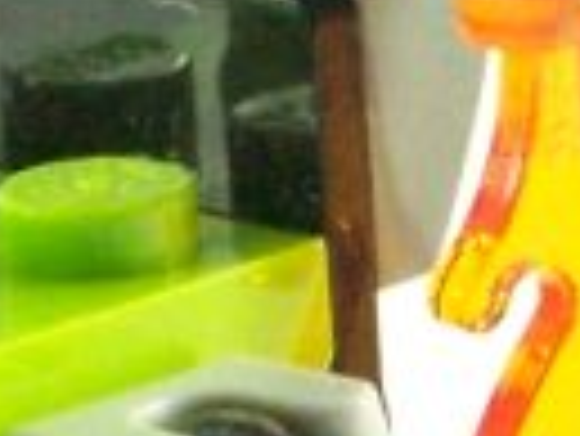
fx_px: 14004
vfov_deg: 1.8
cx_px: -162
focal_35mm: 835
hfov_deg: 2.4
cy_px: 369
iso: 400
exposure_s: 1/60
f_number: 3.6
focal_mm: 17.5
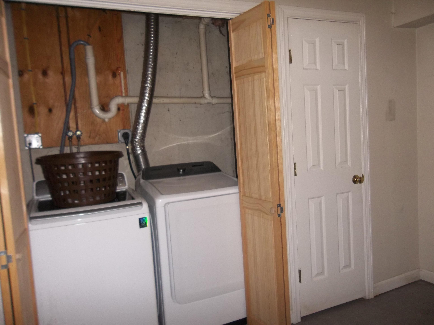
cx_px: 217
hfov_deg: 65.3
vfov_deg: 51.4
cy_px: 162
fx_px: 339
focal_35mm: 27
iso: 160
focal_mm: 4.9
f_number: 3.5
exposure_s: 1/30
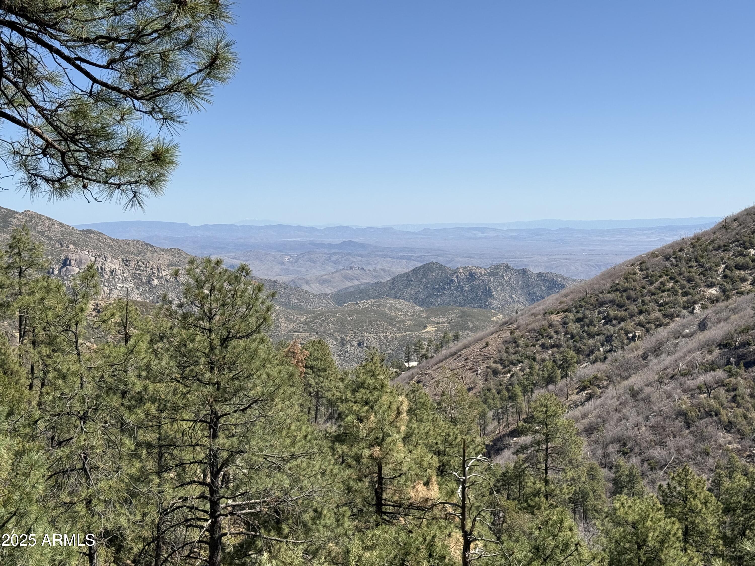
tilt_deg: -2.7
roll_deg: +1.1
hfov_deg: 39.7
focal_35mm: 48
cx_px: 378
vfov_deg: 30.3
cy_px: 283
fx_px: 1047
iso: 64
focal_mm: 6.76
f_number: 1.78
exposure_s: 1/5208
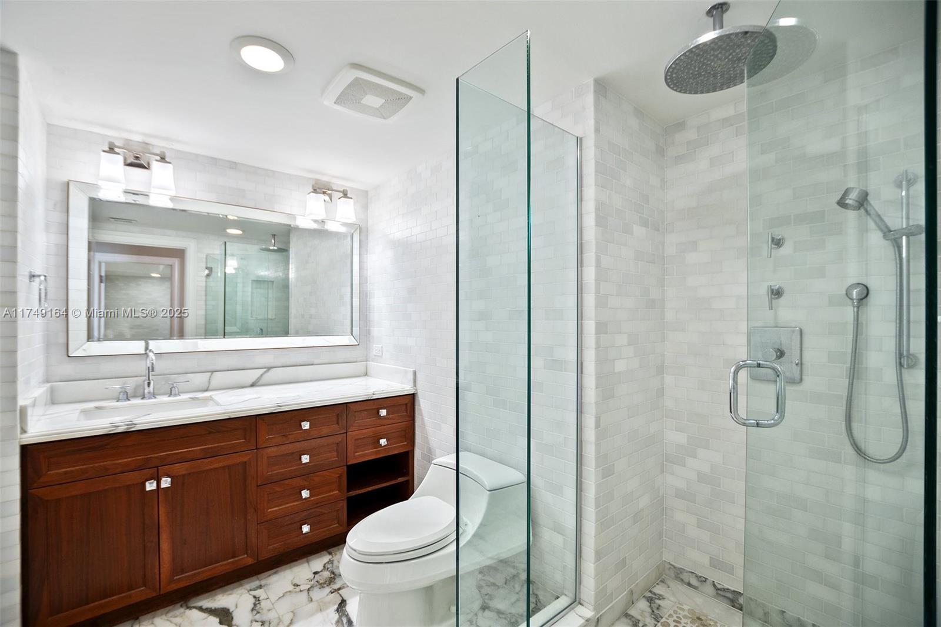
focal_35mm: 15
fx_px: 392
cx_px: 470
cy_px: 314
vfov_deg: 77.3
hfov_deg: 100.4
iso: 140
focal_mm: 10
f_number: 3.5
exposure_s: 1/15
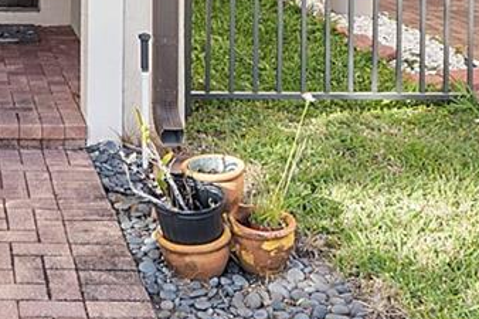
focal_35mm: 71
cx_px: -51
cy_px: -129
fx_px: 944
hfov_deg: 26.2
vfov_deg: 17.6
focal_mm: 10
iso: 200
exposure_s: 1/125
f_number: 9
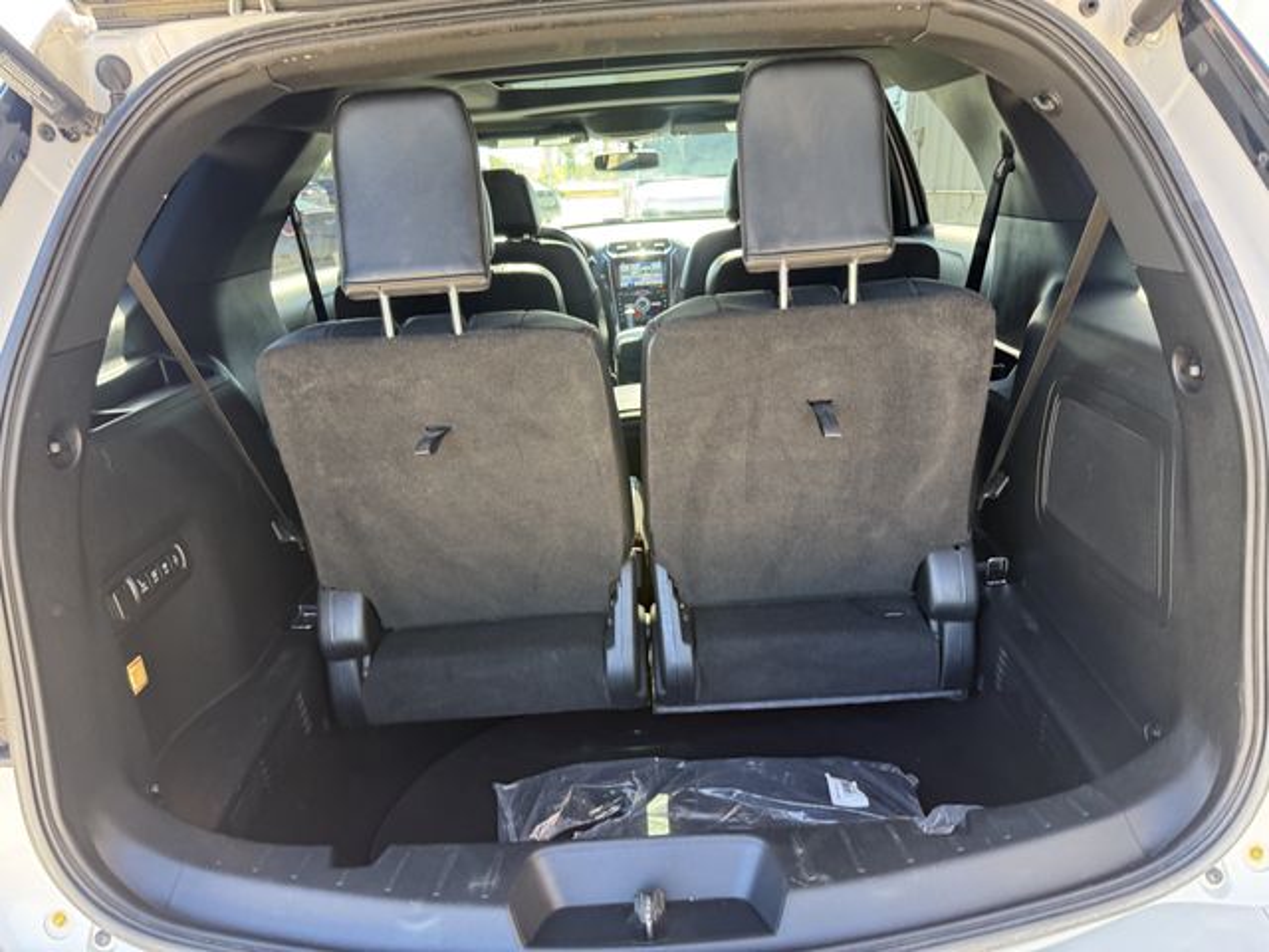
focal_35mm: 24
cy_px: 476
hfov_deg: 71.6
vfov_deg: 56.8
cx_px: 634
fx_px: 880
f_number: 1.78
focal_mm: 6.76
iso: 100
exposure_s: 1/121
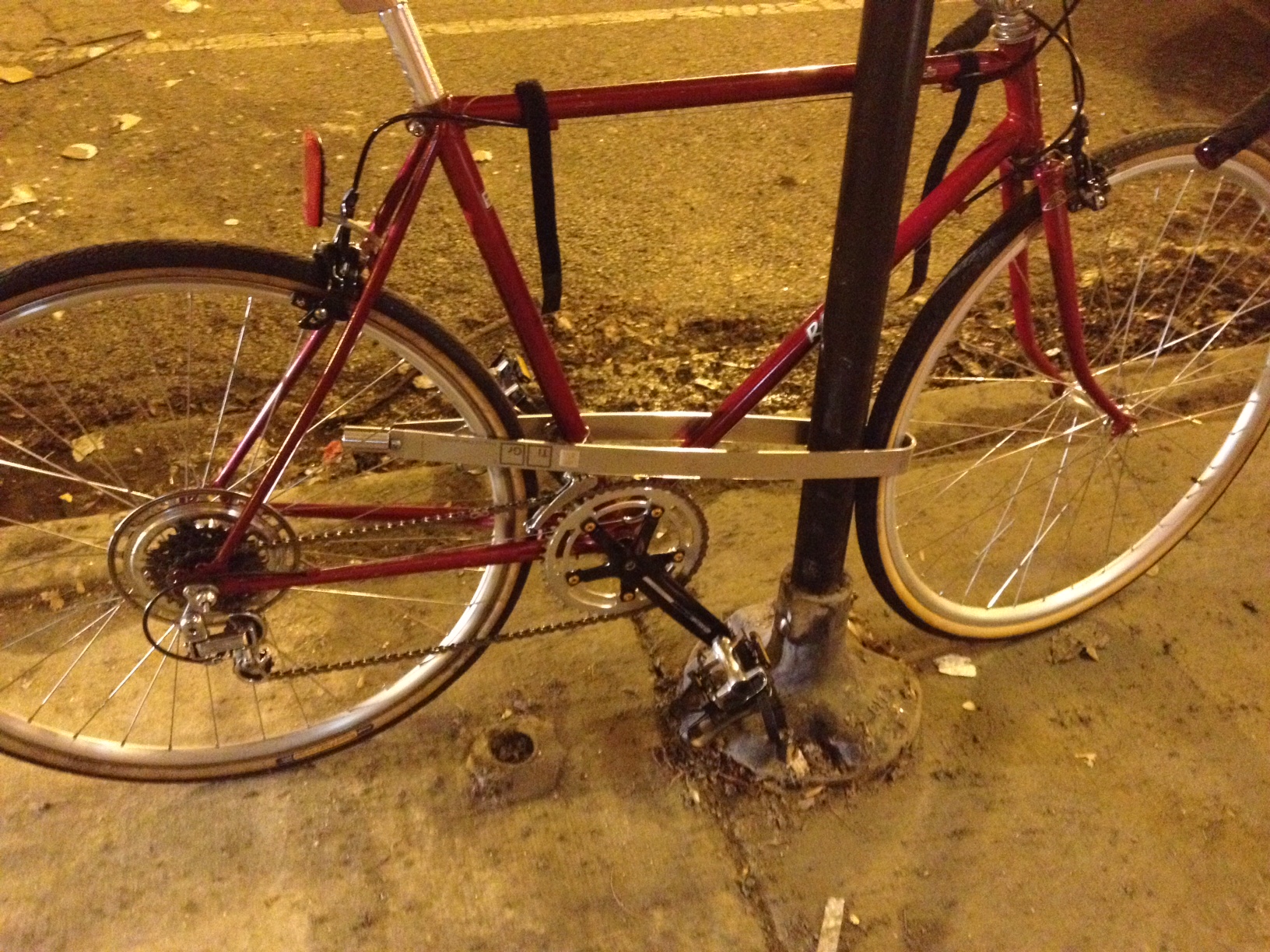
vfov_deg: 40.7
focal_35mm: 35
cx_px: 635
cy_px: 476
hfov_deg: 52.6
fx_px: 1284
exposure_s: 1/15
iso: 800
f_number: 2.4
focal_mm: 4.28
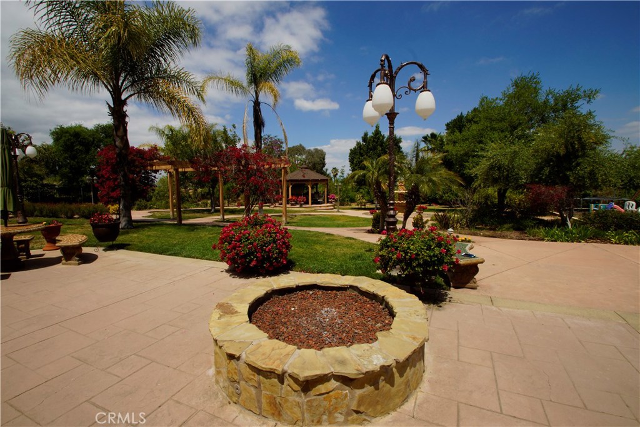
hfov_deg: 100.4
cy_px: 214
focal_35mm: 15
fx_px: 267
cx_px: 320
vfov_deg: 77.3
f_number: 14
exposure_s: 1/125
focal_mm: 10
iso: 100
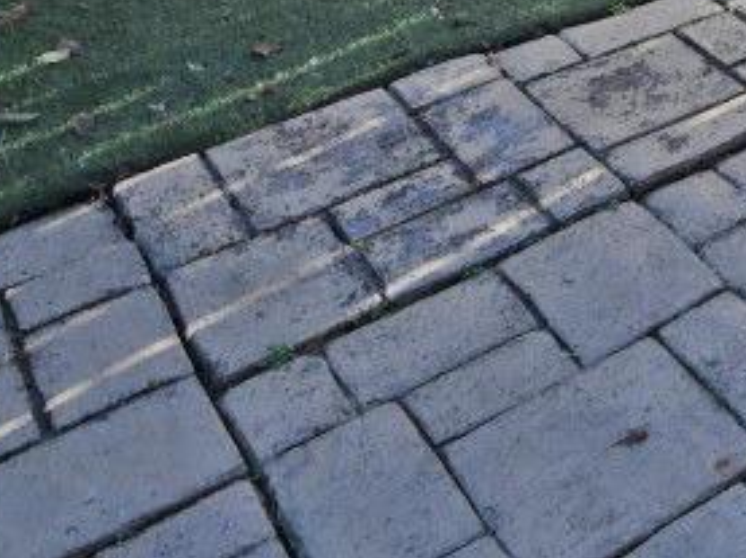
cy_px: -722
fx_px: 1571
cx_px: 1031
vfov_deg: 14.5
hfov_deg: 23.0
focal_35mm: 73
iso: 400
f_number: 13
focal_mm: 14
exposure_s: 1/200
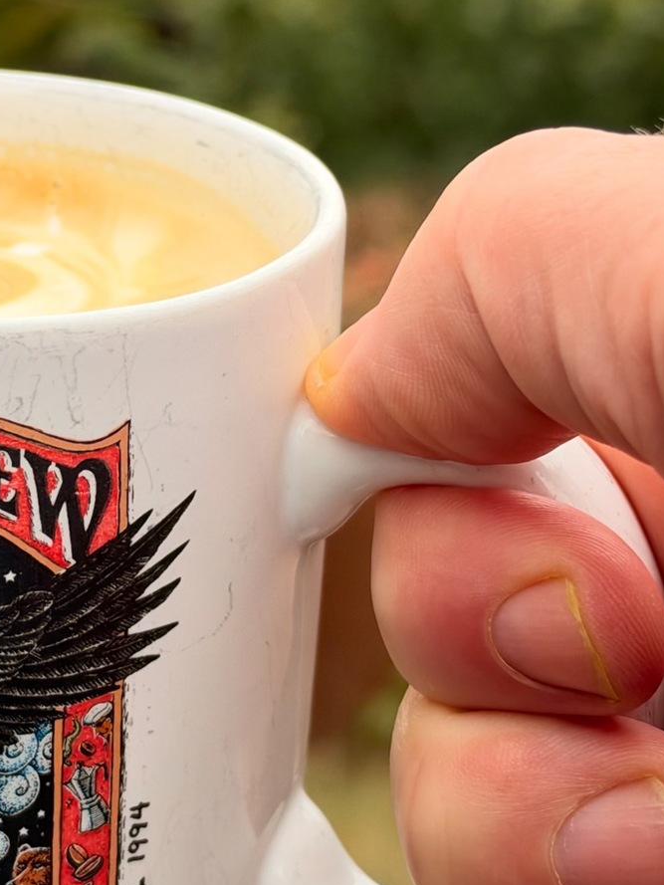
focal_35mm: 108
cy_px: 309
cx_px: 6
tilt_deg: -16.1
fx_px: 2762
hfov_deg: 13.5
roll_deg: -2.6
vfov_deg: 18.2
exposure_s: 1/296
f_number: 1.8
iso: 64
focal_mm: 6.93
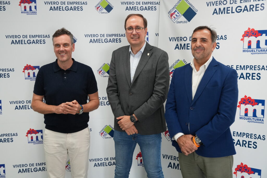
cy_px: 89
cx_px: 134
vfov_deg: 29.0
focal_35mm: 46
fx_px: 345
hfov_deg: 42.3
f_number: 4.5
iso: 800
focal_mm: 31
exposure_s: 1/100
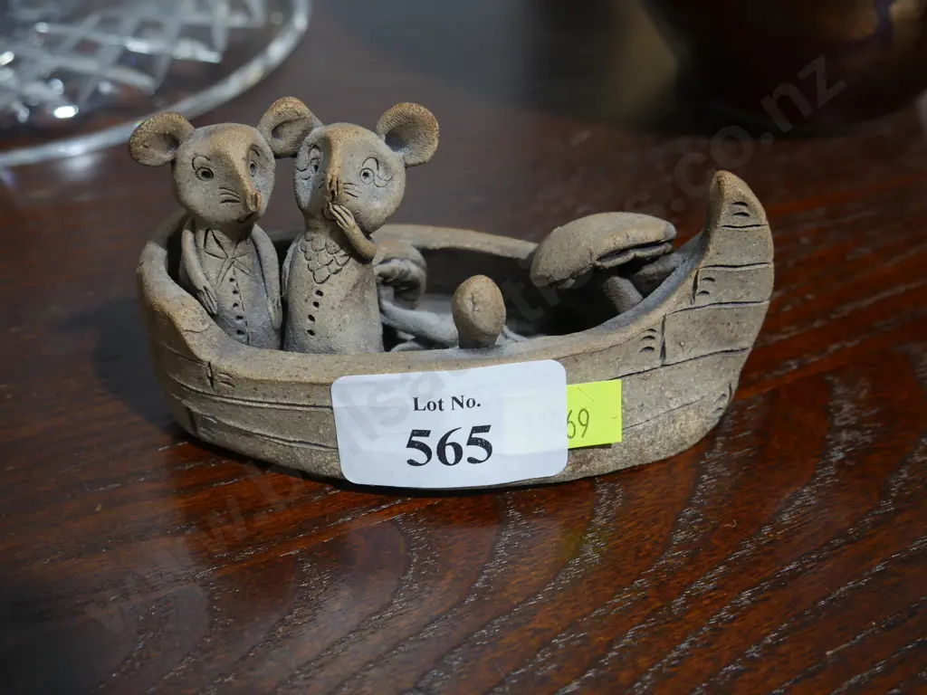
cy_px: 348
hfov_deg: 41.2
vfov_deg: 31.5
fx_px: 1232
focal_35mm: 46
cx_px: 464
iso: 800
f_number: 5.1
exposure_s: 1/60
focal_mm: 23
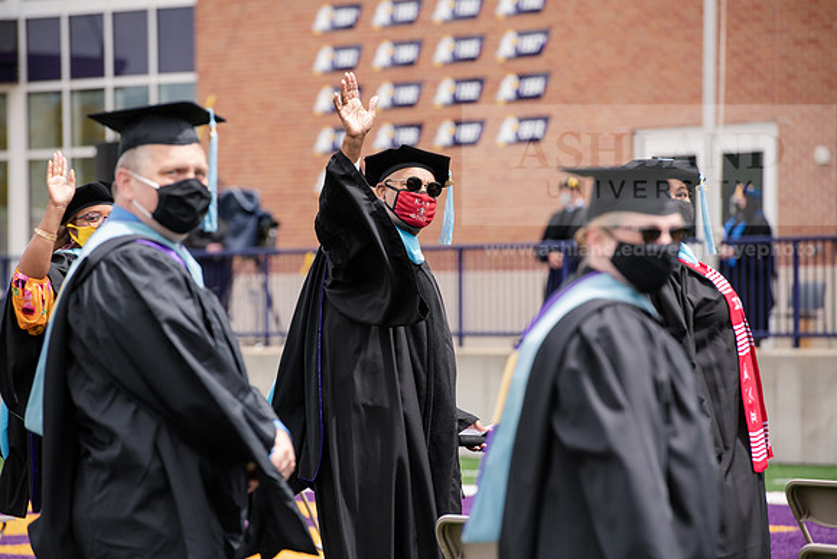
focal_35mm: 200
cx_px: 418
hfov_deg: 10.3
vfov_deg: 6.9
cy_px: 280
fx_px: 4651
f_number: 5.6
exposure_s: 1/640
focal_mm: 200
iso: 320
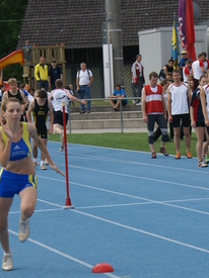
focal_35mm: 198
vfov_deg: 10.0
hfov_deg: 7.5
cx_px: 102
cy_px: 207
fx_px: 1595
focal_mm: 70
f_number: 7.1
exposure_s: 1/320
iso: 100
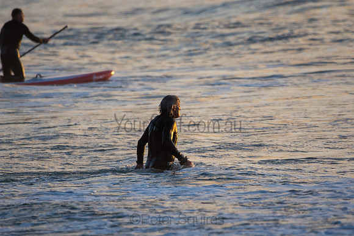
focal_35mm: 750
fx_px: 7376
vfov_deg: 1.8
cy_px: 118
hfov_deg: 2.7
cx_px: 177
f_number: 5.6
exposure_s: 1/1000
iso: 450
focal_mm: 500
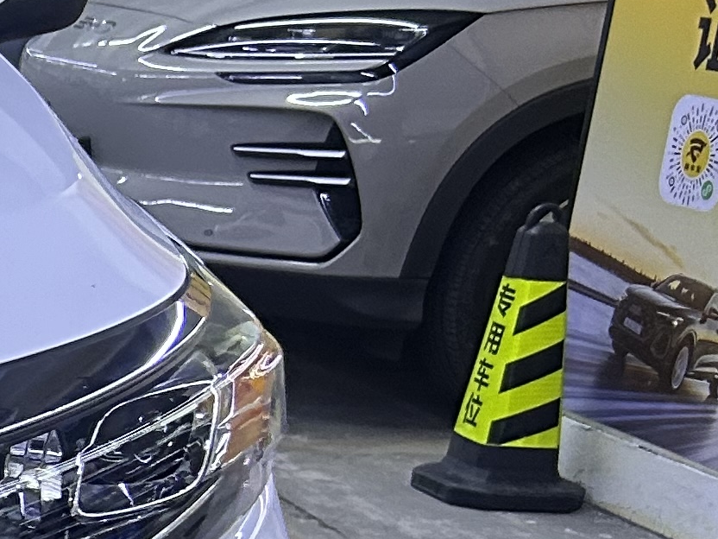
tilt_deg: -17.1
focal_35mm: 126
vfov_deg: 11.5
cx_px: -980
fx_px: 2613
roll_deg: -0.8
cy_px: 659
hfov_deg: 12.5
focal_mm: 5.7
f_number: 1.5
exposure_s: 1/50
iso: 160
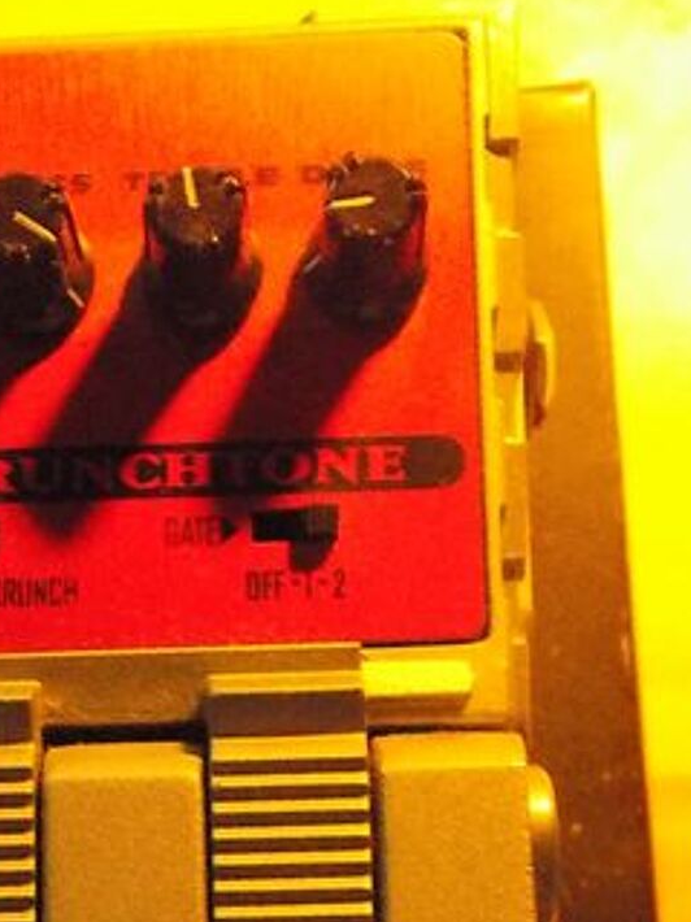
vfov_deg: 24.6
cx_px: 136
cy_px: 829
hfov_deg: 18.9
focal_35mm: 77
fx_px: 2051
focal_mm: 7.3
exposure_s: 1/40
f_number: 3.6
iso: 1600
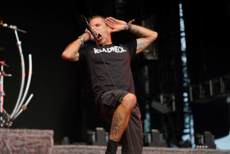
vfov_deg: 12.9
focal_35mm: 106
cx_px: 114
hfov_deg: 19.3
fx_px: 677
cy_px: 77
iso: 200
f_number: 4
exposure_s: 1/125
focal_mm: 105
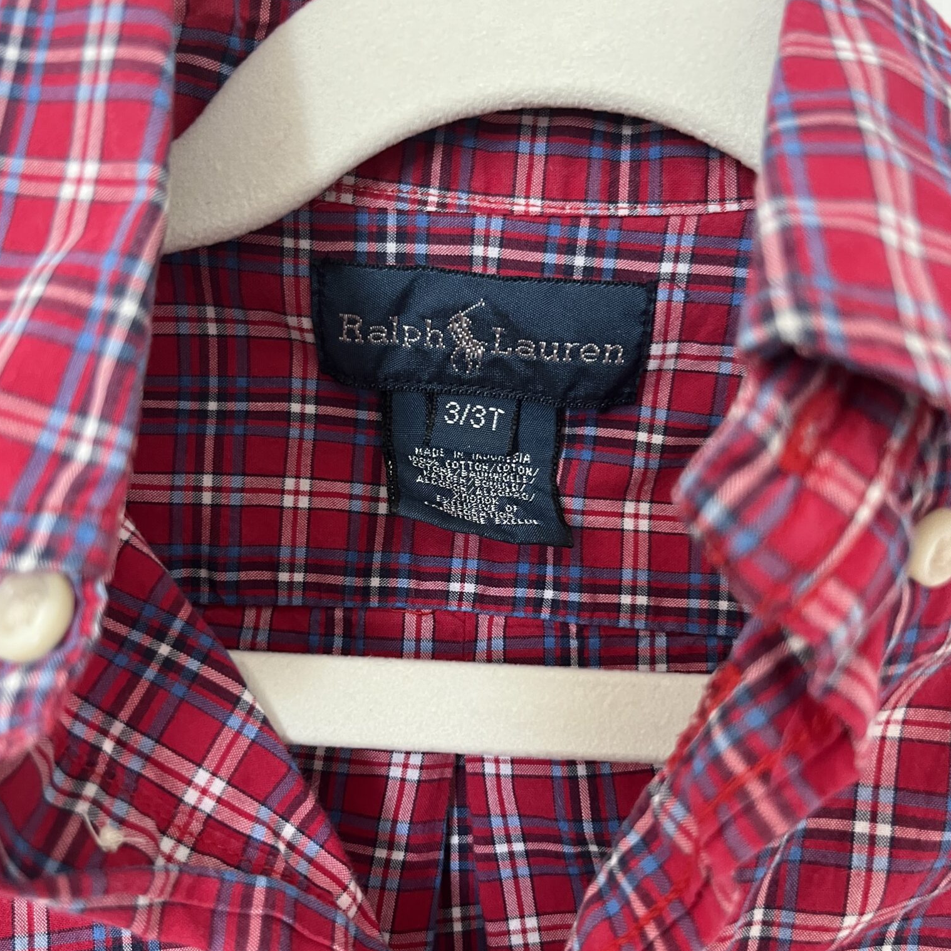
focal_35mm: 31
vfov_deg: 52.5
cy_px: 519
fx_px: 964
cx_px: 473
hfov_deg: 52.5
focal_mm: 5.1
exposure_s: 1/60
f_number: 1.6
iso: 320
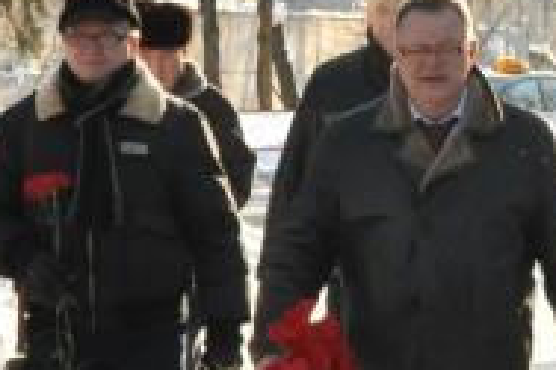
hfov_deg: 6.6
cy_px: 252
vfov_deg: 4.4
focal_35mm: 310
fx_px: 4783
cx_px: 506
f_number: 10
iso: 800
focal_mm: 38
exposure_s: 1/400
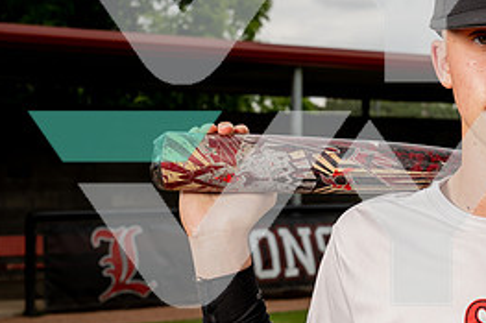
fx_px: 1578
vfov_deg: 11.7
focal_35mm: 117
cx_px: 491
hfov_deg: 17.1
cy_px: 203
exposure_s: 1/250
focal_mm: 50
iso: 50
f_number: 8
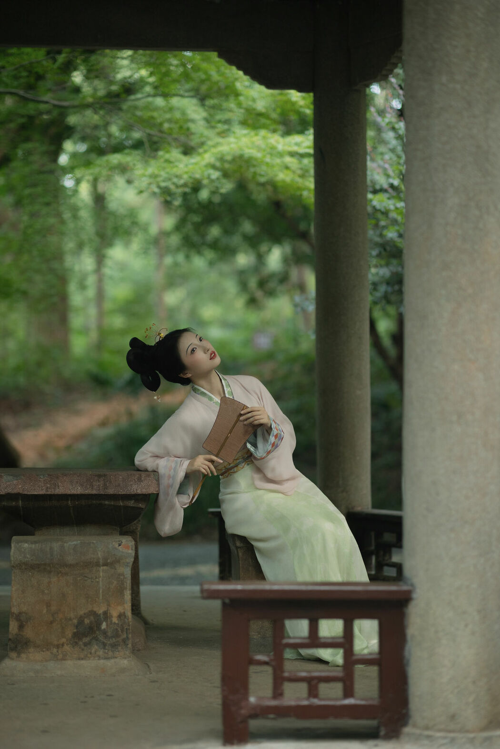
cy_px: 374
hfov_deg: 16.1
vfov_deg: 23.9
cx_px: 250
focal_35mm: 85
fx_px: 1771
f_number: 1.8
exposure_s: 1/80
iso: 250
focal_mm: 85
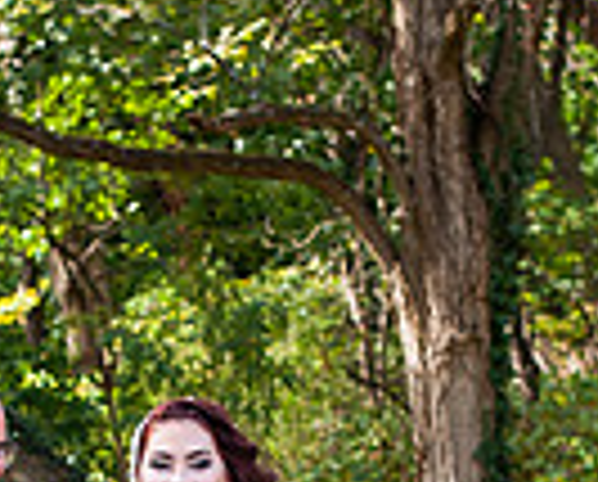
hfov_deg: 9.4
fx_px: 3618
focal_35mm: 204
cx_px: 144
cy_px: 770
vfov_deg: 7.4
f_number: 4
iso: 400
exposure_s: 1/1000
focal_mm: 50
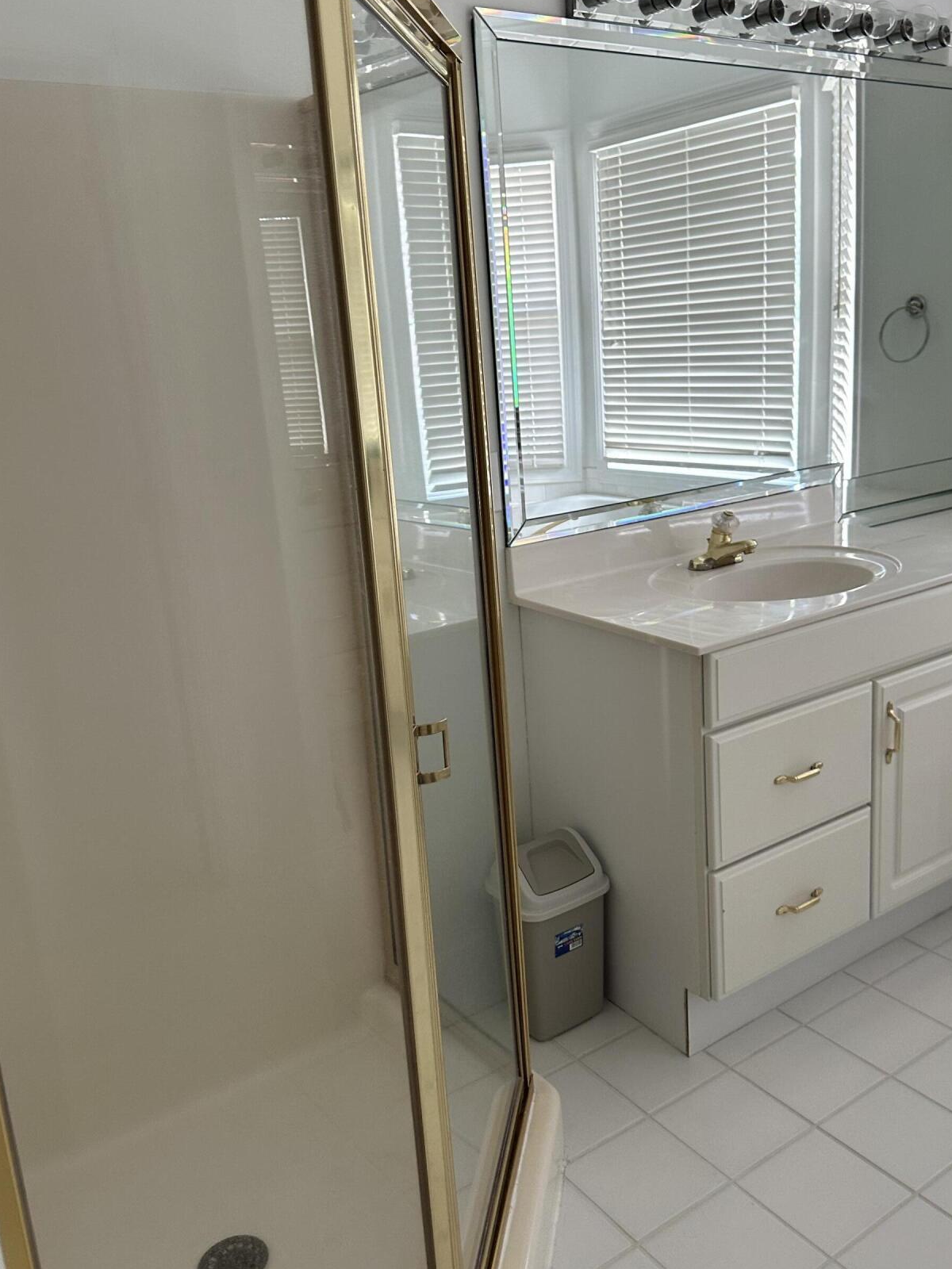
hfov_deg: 46.7
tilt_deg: -13.9
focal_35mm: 30
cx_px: 528
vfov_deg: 59.9
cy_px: 604
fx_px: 1100
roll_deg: +3.5
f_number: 1.78
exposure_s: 1/60
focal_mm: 6.86
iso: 125
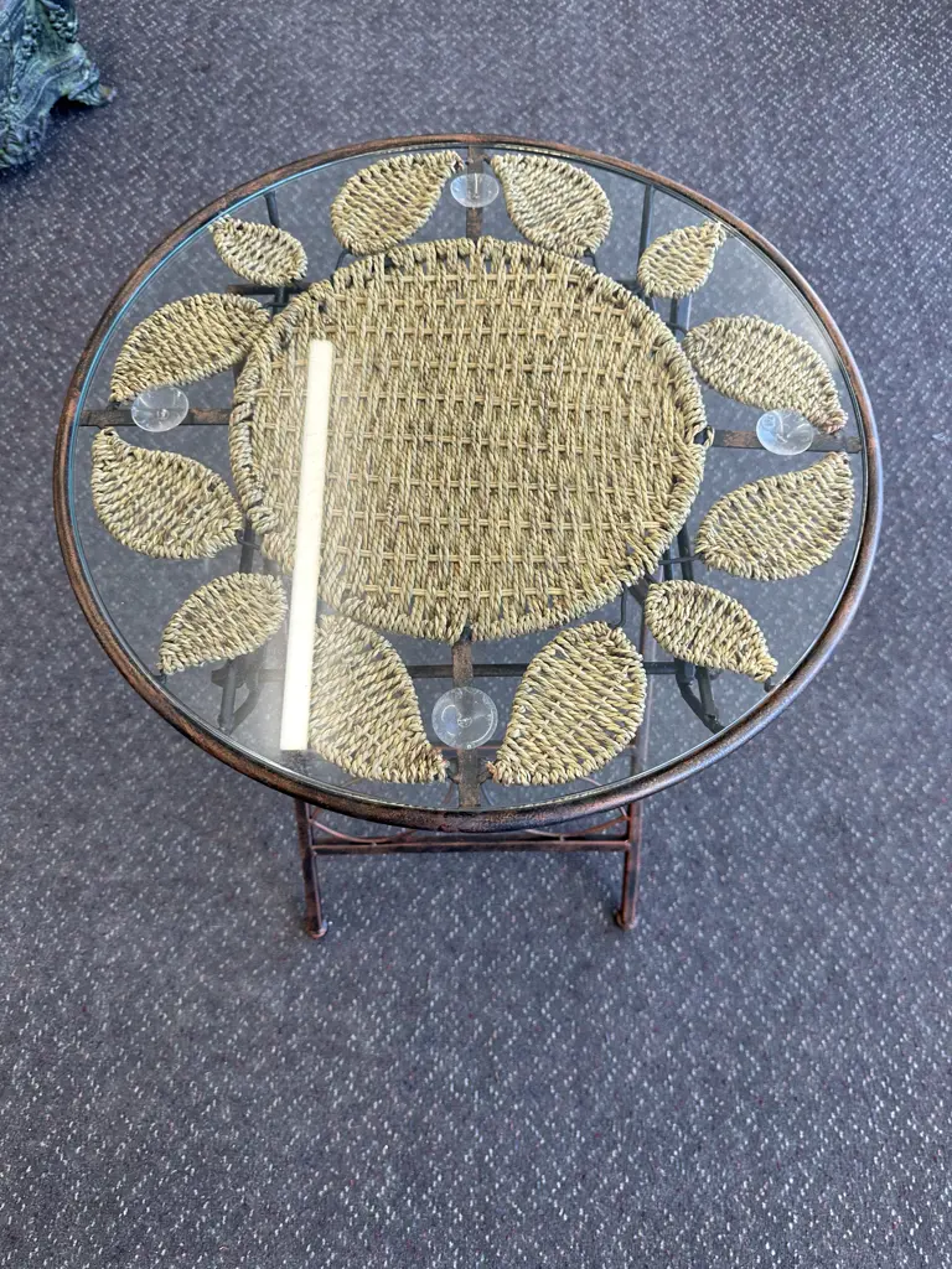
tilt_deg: -66.7
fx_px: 880
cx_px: 476
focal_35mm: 24
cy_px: 634
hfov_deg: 56.8
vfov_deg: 71.6
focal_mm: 6.86
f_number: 1.78
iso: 100
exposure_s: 1/100
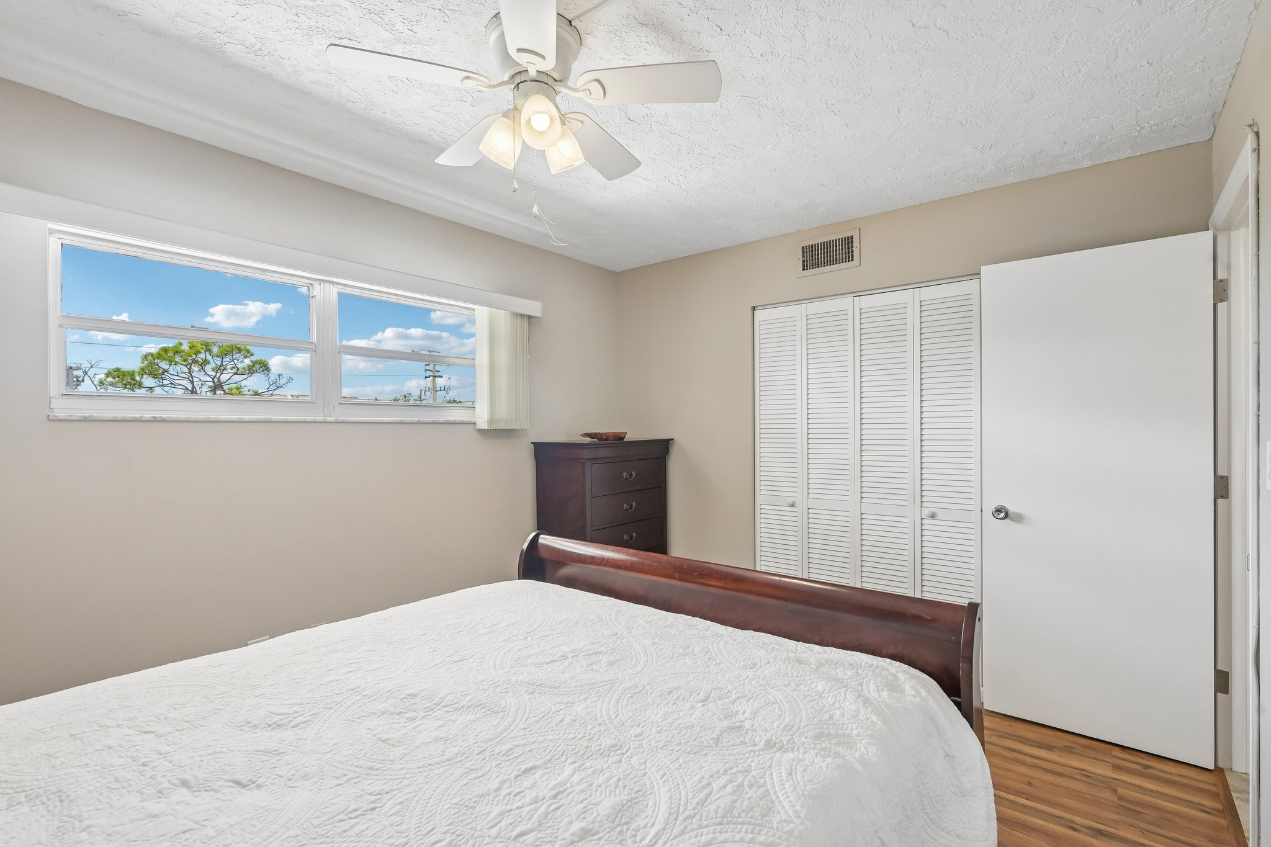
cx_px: 636
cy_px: 424
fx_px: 582
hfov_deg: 95.0
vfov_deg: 72.0
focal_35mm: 16
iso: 400
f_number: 8
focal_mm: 16.5
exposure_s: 1/80
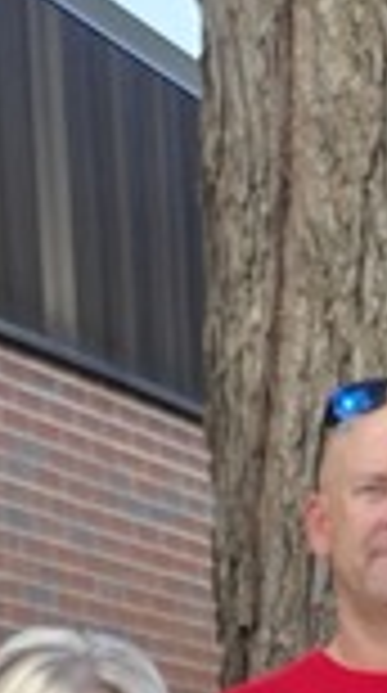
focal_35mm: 167
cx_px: 634
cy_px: 1454
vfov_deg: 11.4
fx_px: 3063
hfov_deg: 7.1
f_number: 1.7
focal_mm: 6.3
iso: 80
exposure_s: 1/1279
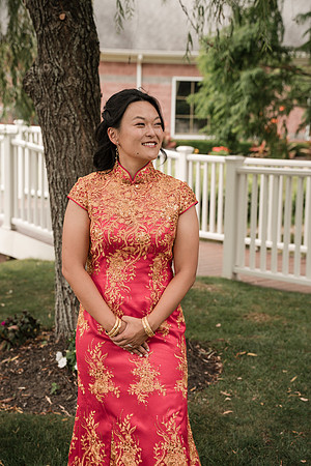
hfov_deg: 20.6
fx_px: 855
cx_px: 156
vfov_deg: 30.5
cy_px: 233
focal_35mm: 66
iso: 125
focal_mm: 66
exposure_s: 1/200
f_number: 4.5
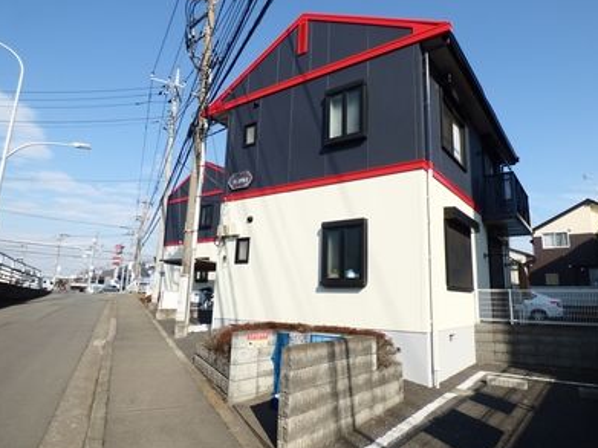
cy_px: 222
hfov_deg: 76.3
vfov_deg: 61.1
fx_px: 380
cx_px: 323
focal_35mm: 22
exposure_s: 1/1300
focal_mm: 3.58
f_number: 2.8
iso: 100
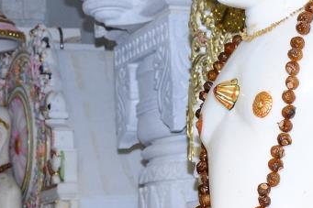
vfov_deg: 11.3
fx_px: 1056
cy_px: 105
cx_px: 60
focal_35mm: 122
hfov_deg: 16.7
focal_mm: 27
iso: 400
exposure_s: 1/200
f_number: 7.1
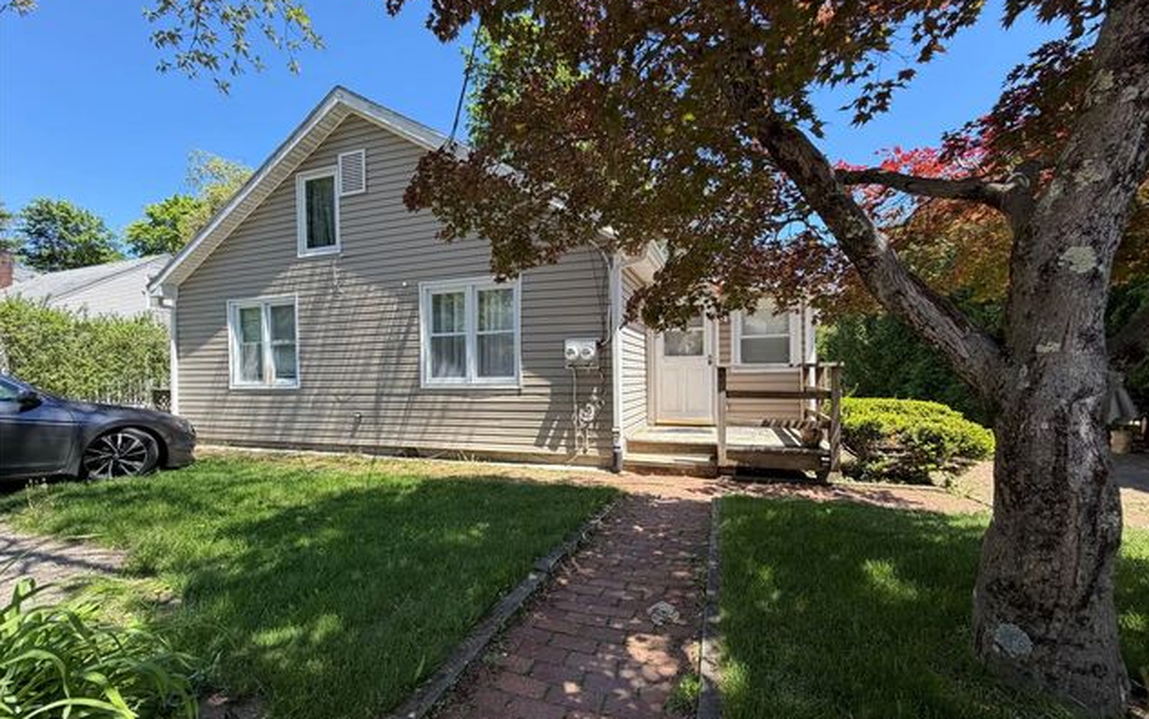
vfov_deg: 74.7
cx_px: 577
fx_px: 470
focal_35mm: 15
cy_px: 383
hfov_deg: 101.4
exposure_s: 1/502
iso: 64
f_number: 2.2
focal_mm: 2.22
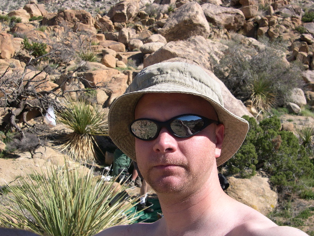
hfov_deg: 47.9
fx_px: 354
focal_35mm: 39
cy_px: 119
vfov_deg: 36.8
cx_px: 153
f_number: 7.6
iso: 100
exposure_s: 1/205
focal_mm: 8
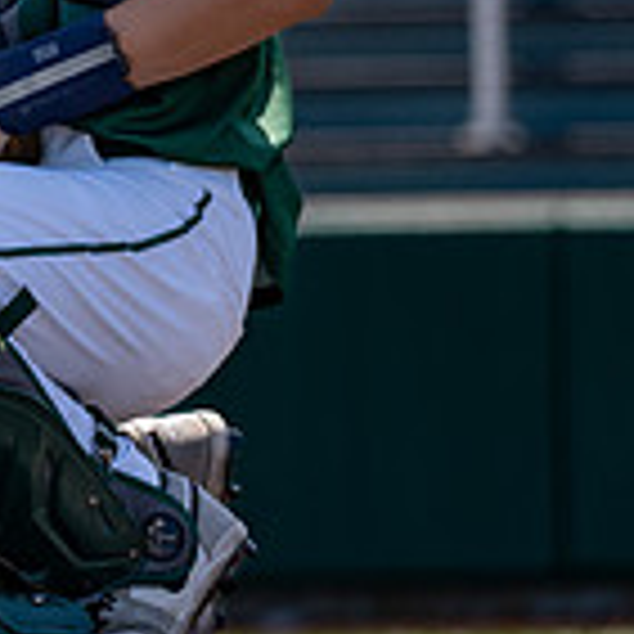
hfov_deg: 2.9
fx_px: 12474
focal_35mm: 602
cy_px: 79
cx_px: -405
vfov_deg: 2.9
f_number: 2.8
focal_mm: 146
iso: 100
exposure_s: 1/2000
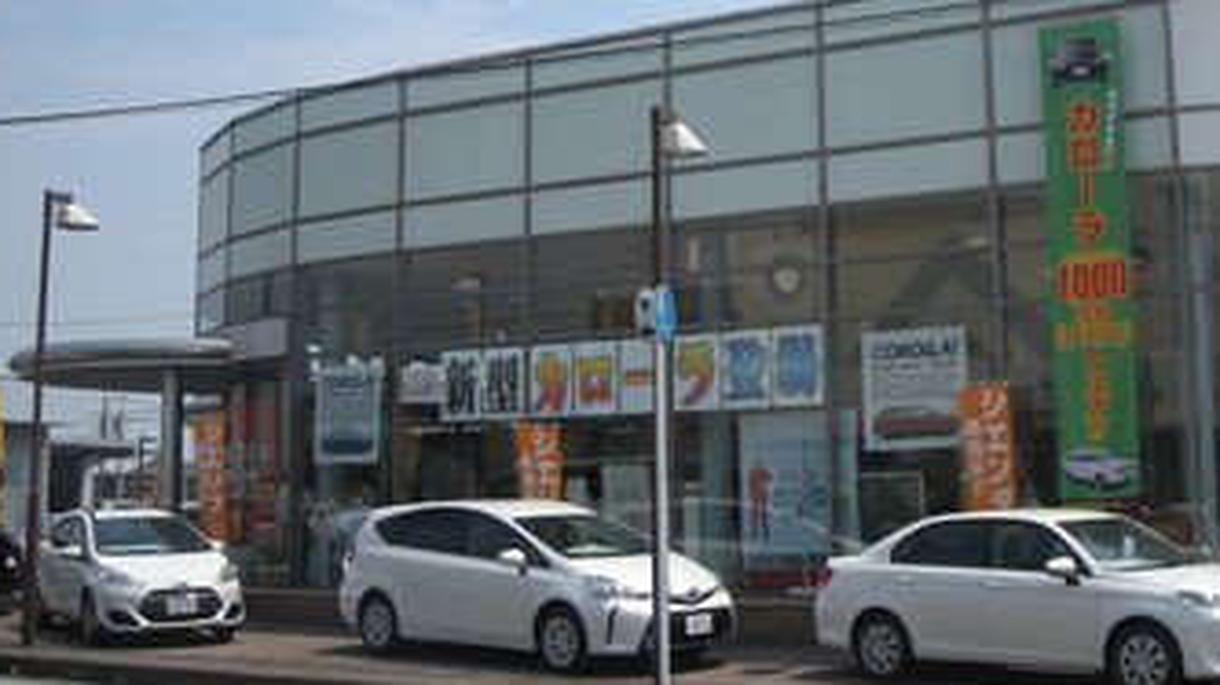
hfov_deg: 37.8
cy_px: 132
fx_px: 1779
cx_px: 714
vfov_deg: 21.5
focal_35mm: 55
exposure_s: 1/427
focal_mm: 5.7
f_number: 5.7
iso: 64
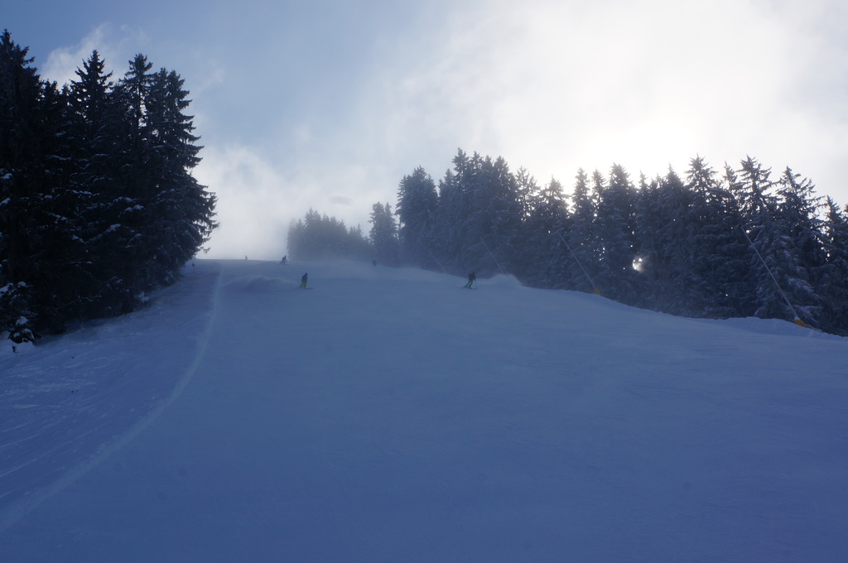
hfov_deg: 39.9
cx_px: 424
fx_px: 1168
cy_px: 282
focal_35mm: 50
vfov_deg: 27.1
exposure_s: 1/200
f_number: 16
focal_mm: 33.1
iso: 100
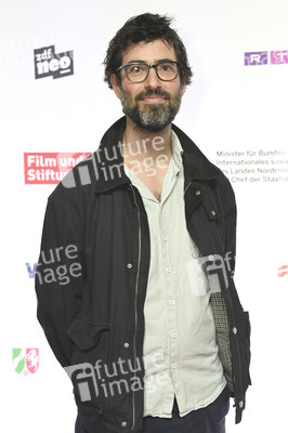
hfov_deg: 21.2
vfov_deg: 31.4
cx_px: 144
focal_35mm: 64
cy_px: 216
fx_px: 769
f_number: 4
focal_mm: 64
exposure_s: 1/400
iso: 1600
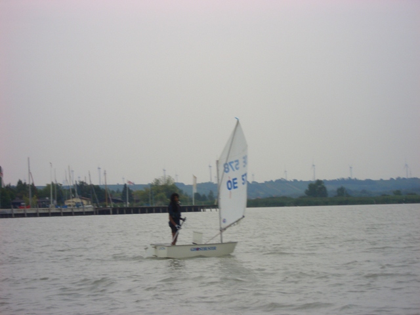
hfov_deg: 18.7
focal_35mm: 105
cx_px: 210
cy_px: 158
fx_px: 1274
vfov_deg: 14.1
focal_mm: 17.4
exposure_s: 1/80
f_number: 7.7
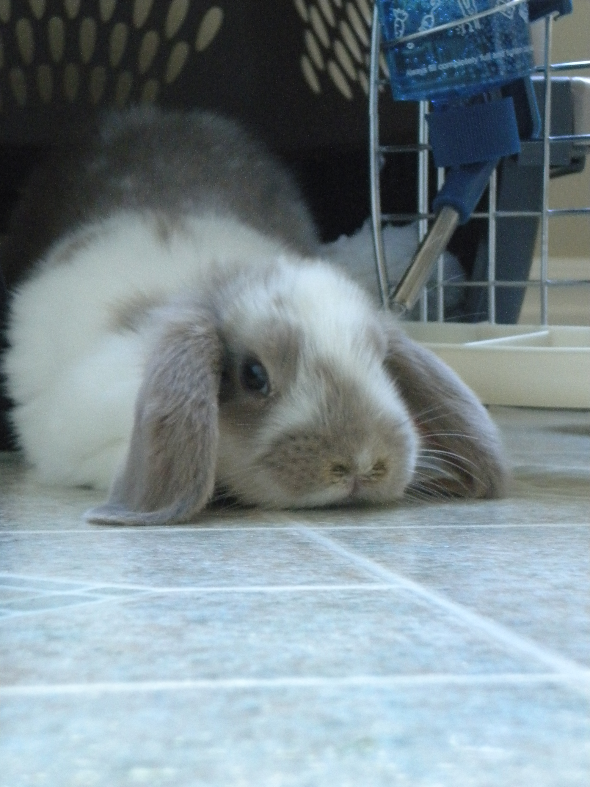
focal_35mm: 105
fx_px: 2386
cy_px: 394
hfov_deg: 14.1
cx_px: 295
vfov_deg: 18.7
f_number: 5.9
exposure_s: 1/13.2
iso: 800
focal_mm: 18.9
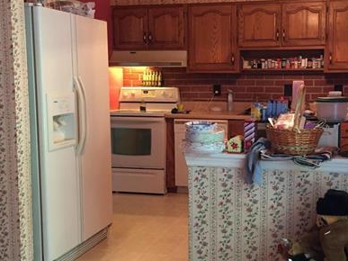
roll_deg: -0.8
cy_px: 131
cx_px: 222
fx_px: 482
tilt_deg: -7.7
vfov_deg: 30.2
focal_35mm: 48
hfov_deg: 39.3
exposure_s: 1/30
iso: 200
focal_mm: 4.15
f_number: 2.2
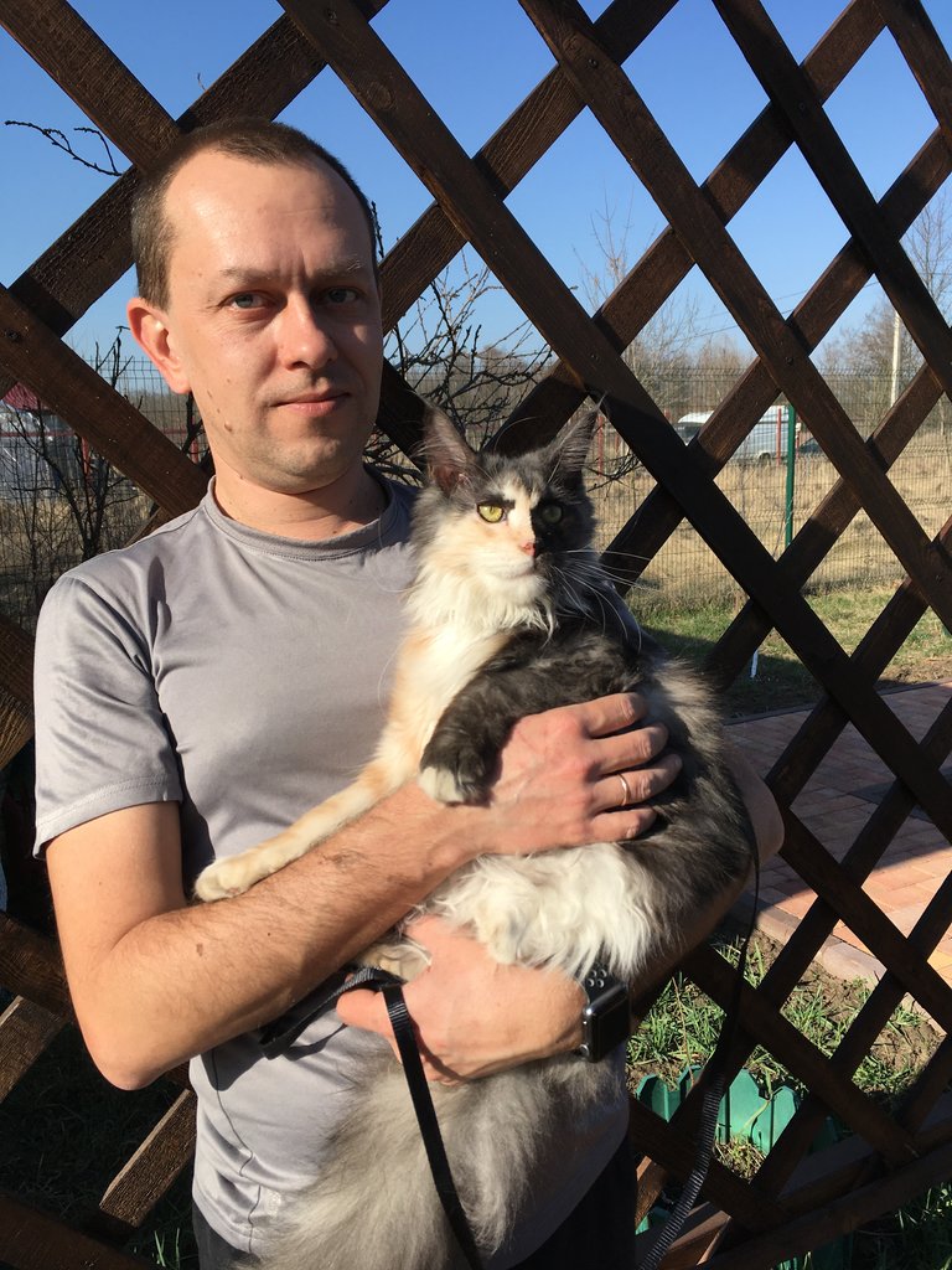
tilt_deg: -11.9
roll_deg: +1.8
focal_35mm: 29
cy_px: 635
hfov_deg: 48.2
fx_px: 1063
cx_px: 476
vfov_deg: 61.7
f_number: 2.2
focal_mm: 4.15
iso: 25
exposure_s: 1/1350
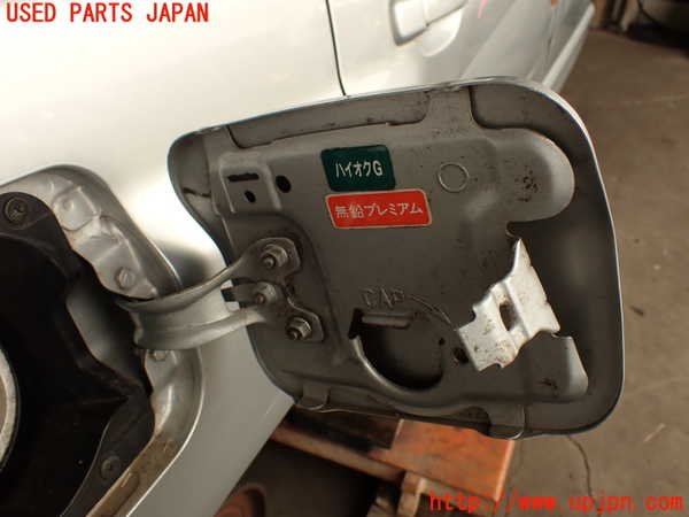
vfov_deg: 44.2
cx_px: 344
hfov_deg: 56.8
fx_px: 637
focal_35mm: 32
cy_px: 258
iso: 100
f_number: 3.2
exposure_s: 1/200
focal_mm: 5.79
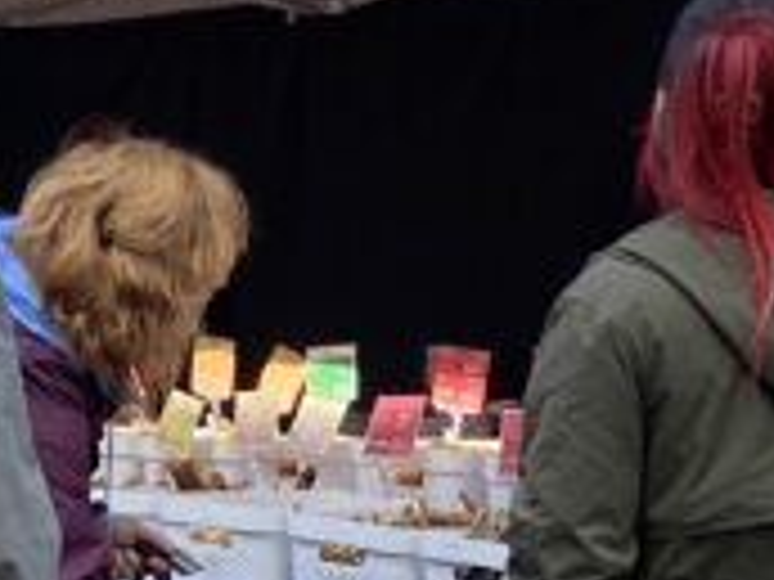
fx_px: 3466
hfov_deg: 12.6
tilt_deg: -4.7
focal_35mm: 155
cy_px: 472
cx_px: 36
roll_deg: -0.9
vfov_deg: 9.5
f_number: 1.8
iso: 32
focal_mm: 4.25
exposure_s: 1/957
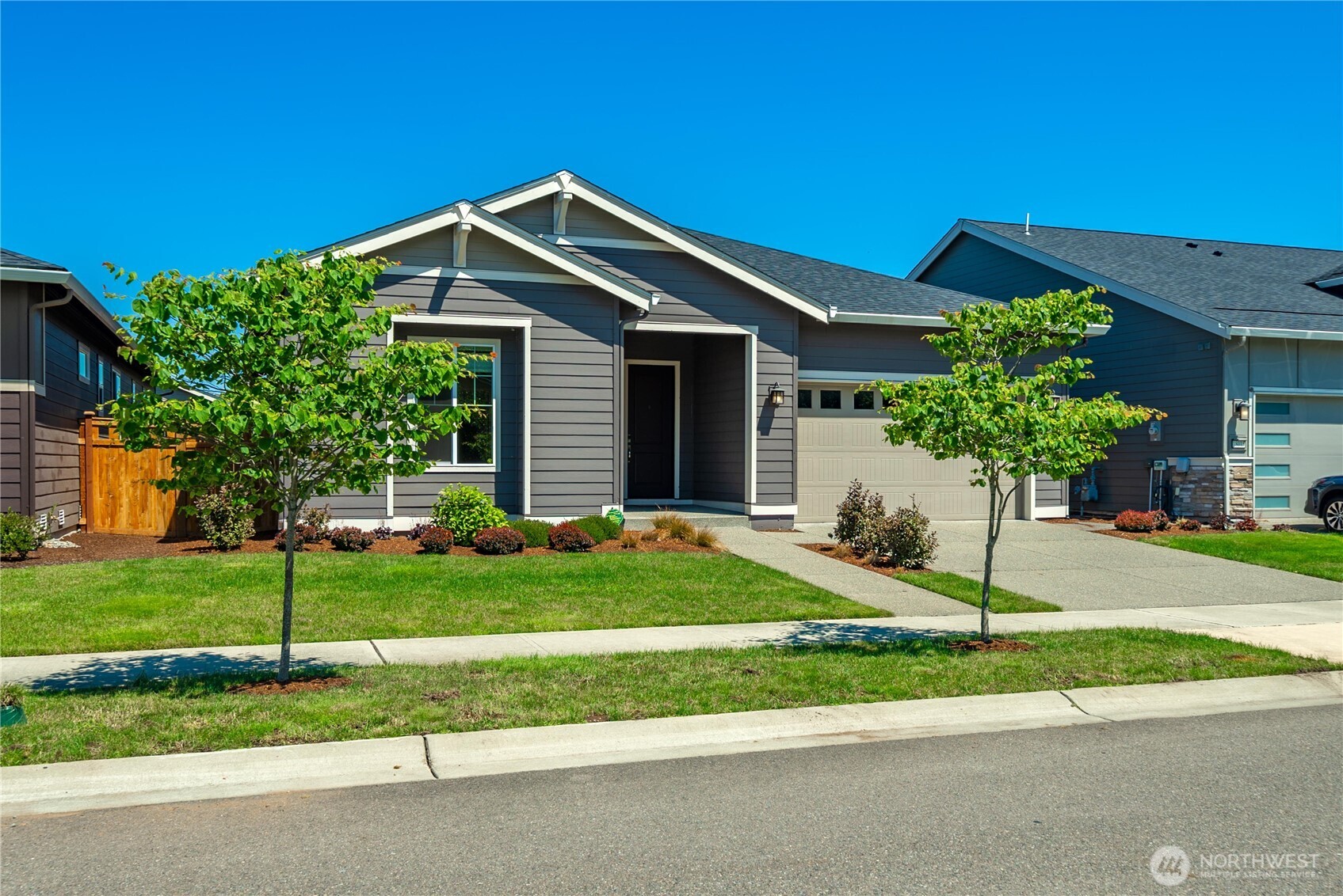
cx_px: 672
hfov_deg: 73.7
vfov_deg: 53.2
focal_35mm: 24
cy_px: 448
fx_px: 896
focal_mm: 24
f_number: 7.1
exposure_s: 1/160
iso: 80
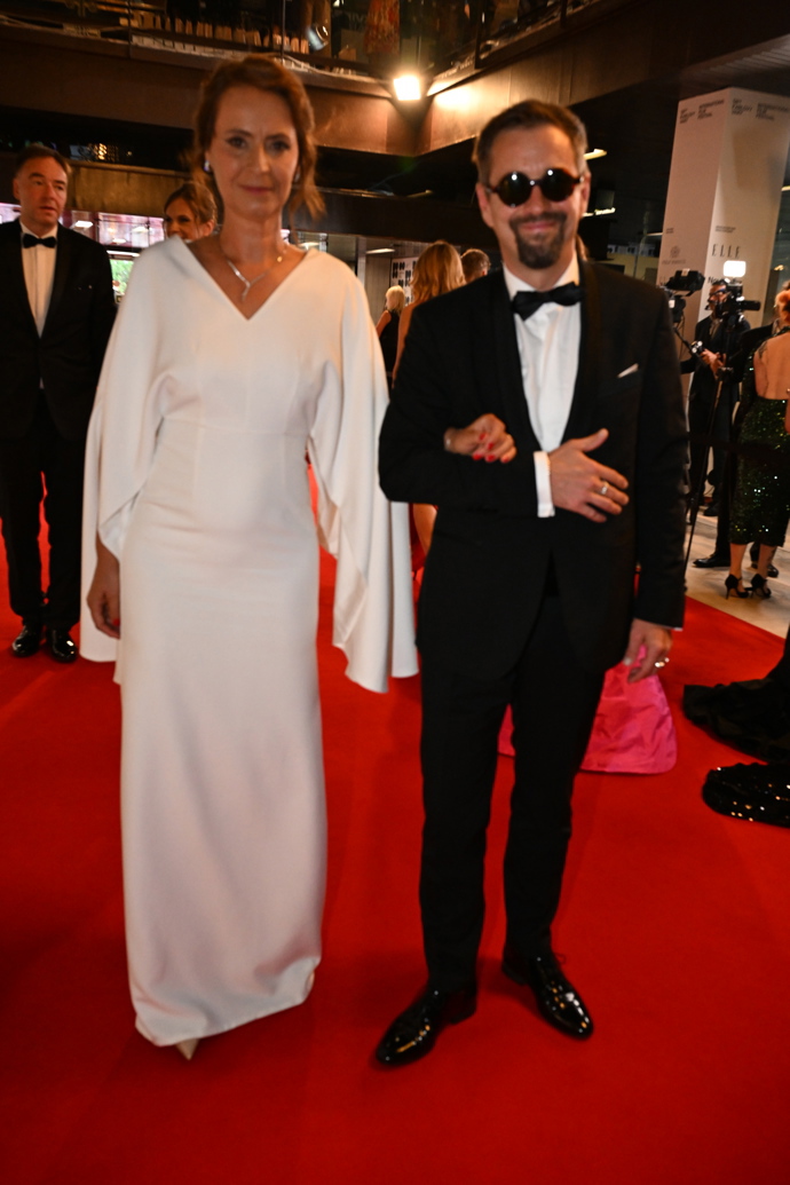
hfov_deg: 43.0
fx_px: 1004
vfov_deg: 61.1
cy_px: 592
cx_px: 395
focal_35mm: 30
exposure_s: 1/160
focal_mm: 30.5
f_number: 5.6
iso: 3200
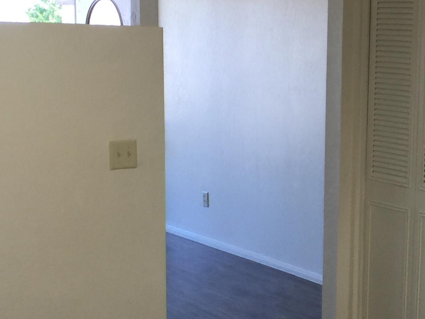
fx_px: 1007
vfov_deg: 17.9
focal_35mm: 82
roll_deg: +0.7
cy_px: 240
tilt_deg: -5.9
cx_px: 350
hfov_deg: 23.4
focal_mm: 4.15
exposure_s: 1/30
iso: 32
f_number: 2.2
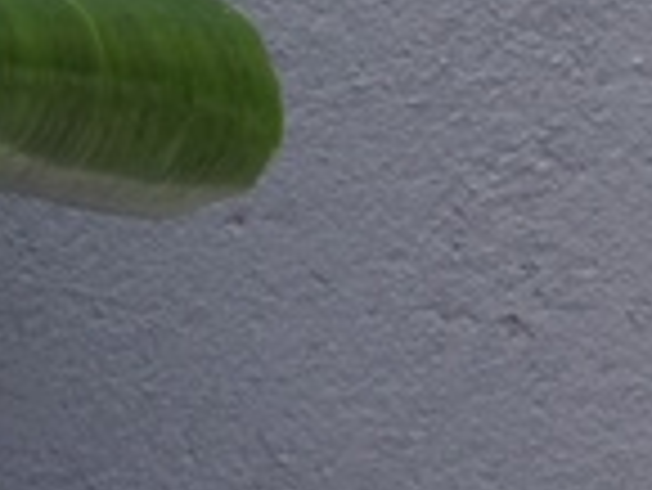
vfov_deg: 11.1
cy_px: -274
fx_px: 2413
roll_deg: -0.3
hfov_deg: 13.1
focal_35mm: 128
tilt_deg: -9.2
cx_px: -706
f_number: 2.2
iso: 32
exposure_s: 1/126
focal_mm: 4.15
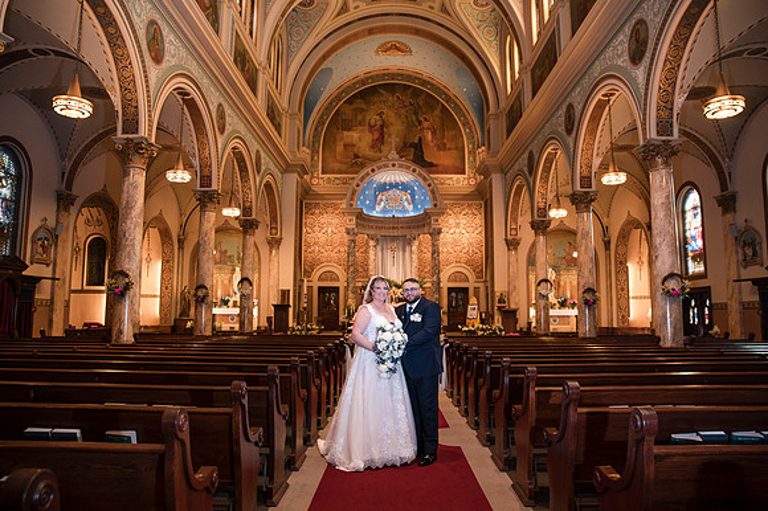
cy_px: 256
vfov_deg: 51.3
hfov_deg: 71.6
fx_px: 533
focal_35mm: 25
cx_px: 384
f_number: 3.2
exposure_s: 1/60
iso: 800
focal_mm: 24
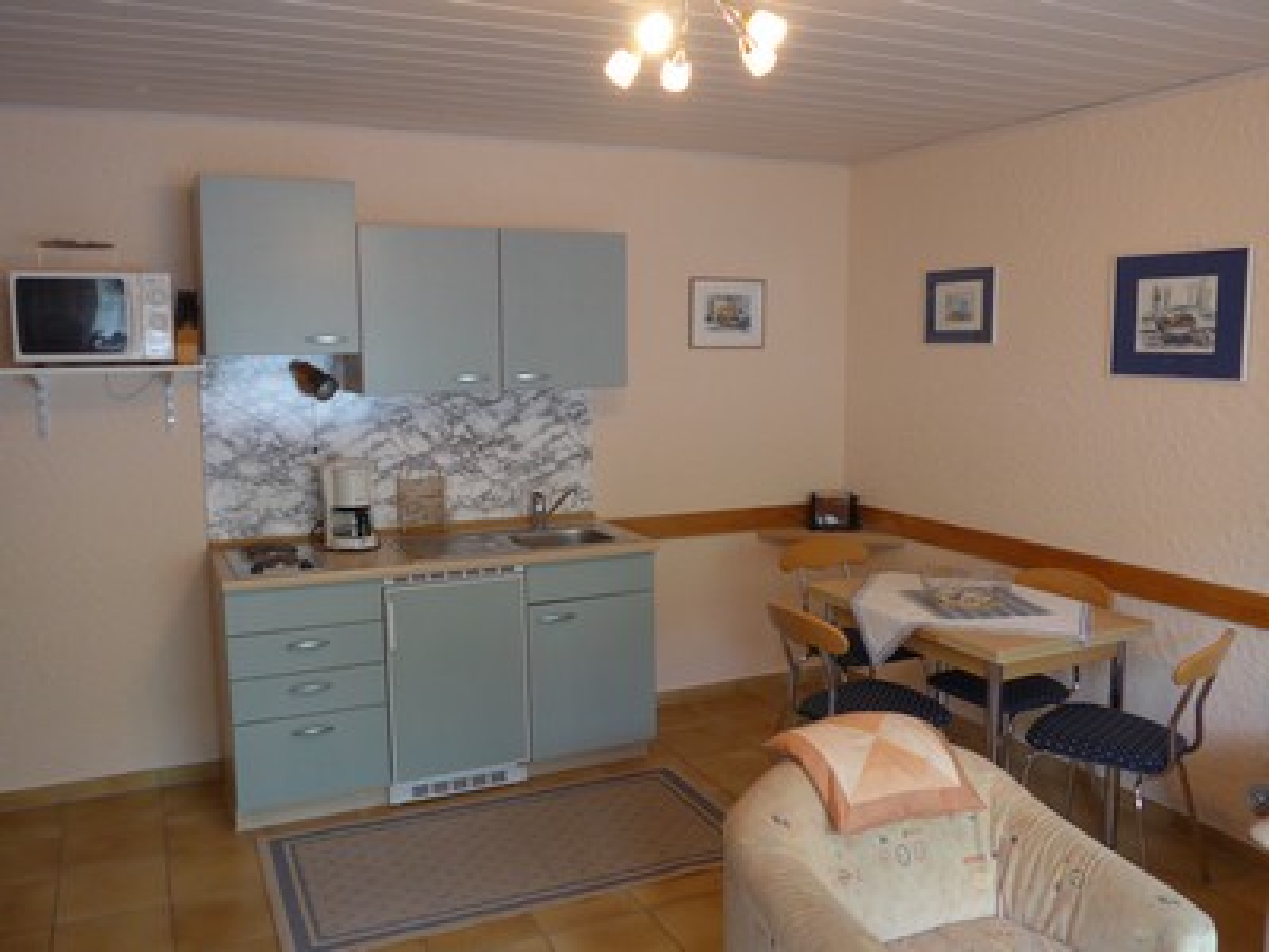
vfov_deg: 48.2
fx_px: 1063
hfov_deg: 61.7
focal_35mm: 29
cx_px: 634
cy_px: 476
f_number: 2
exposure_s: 1/60
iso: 250
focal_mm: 6
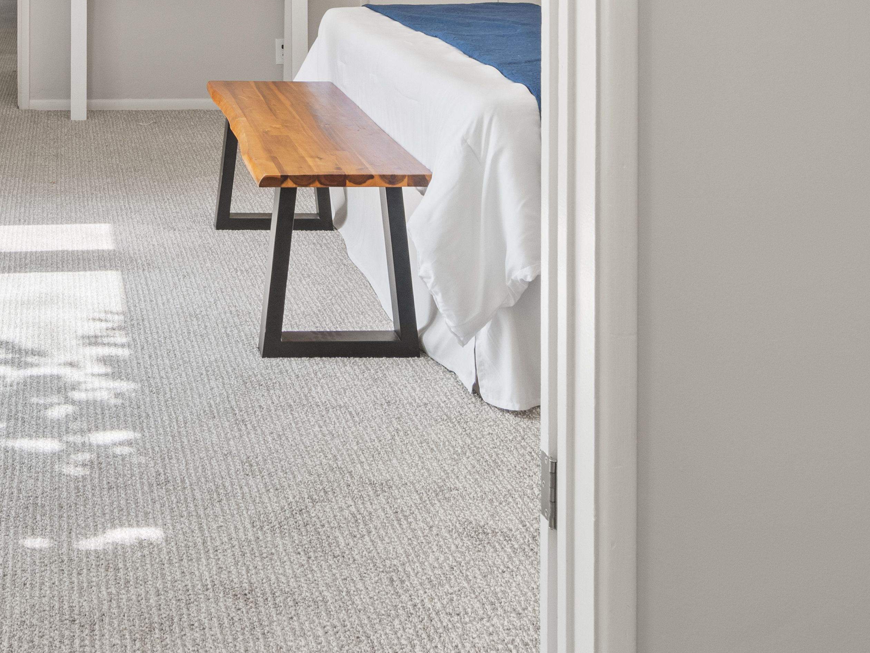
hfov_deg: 31.8
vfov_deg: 22.9
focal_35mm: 58
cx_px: 105
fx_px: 1458
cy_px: -154
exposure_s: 1/3
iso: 200
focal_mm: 16
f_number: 8
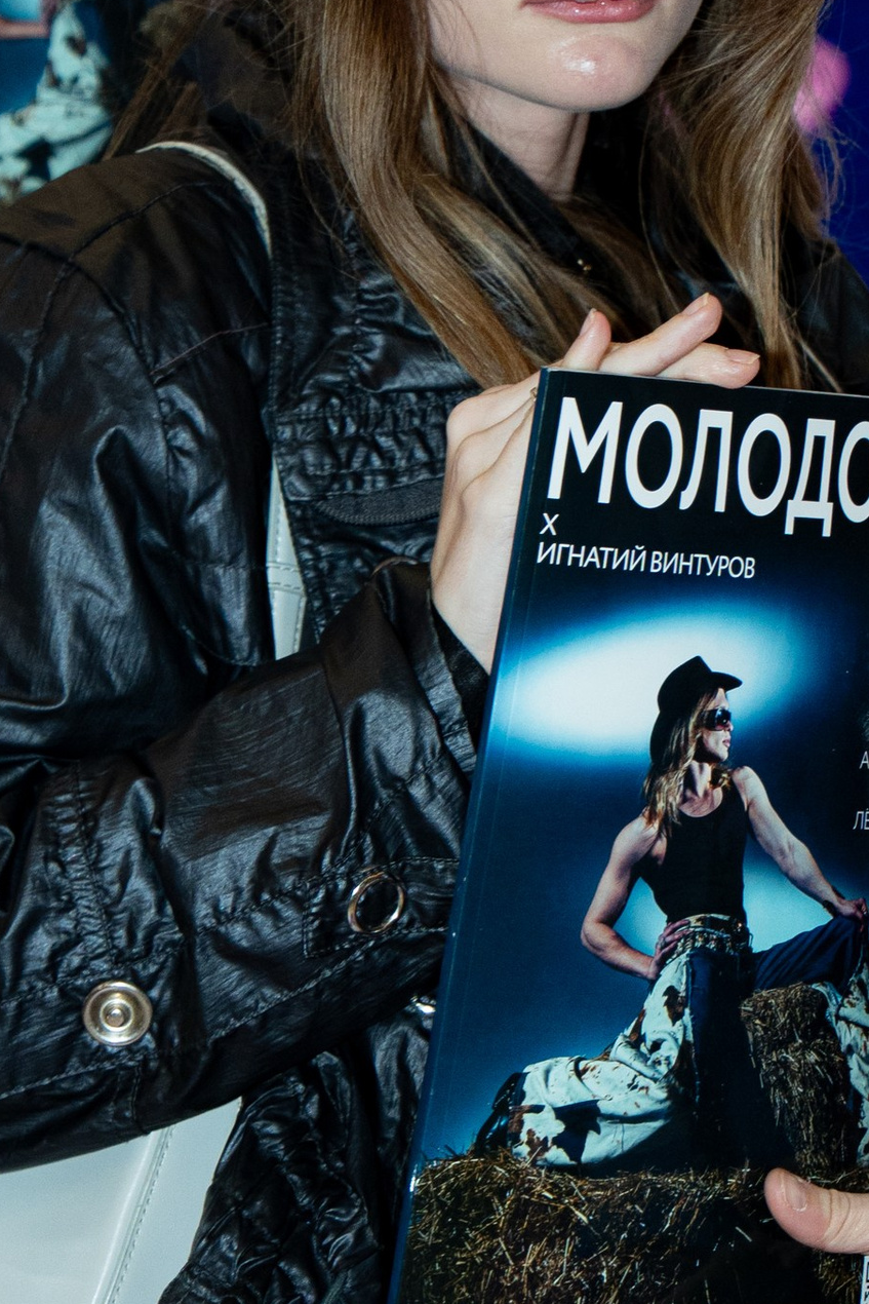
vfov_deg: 10.5
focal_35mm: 195
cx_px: 611
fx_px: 7058
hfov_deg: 7.0
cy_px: 346
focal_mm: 43
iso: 400
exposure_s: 1/320
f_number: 3.5
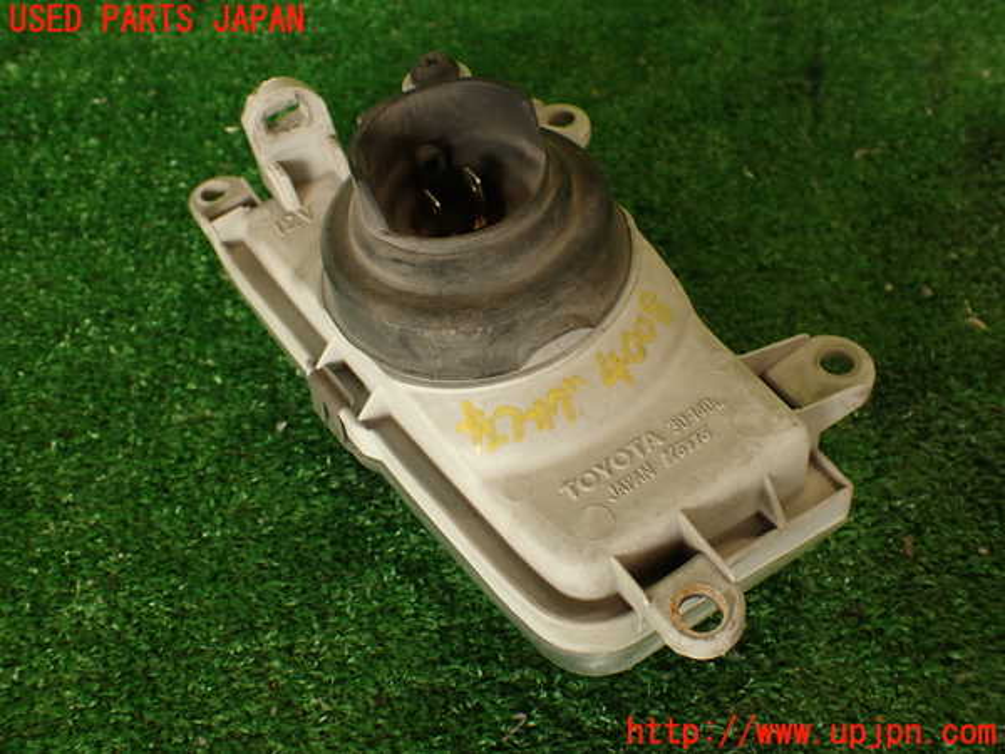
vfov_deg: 44.2
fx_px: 929
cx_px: 502
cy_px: 377
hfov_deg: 56.8
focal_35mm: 32
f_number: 2.4
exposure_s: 1/60
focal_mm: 5.79
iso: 100
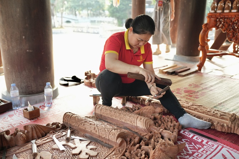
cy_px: 80
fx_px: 219
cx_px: 120
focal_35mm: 33
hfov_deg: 57.2
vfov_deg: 40.0
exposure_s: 1/125
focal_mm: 33
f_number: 2.8
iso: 1600
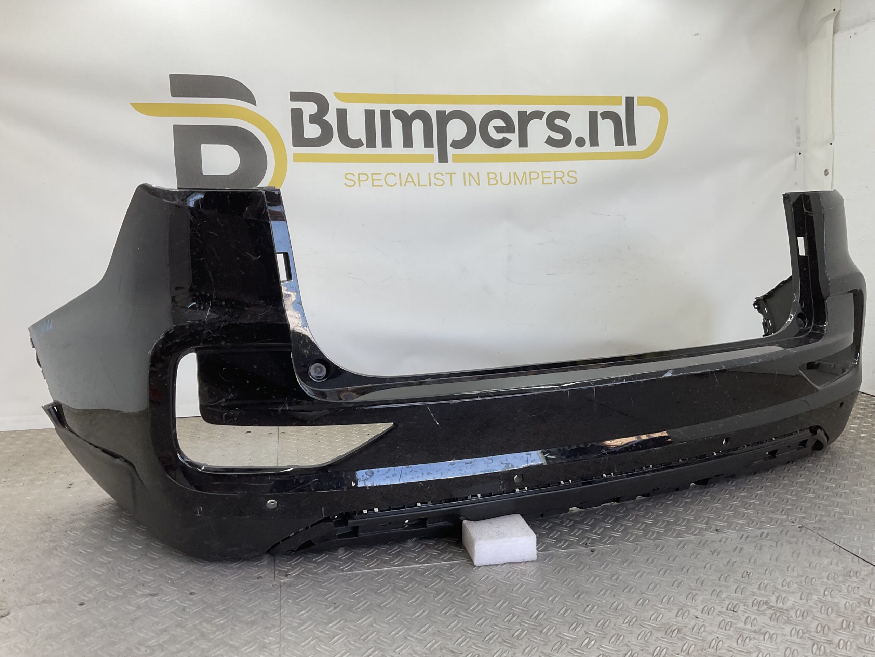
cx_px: 438
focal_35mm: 29
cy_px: 328
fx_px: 733
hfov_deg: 61.7
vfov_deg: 48.2
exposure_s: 1/120
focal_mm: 3
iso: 16
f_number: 1.8
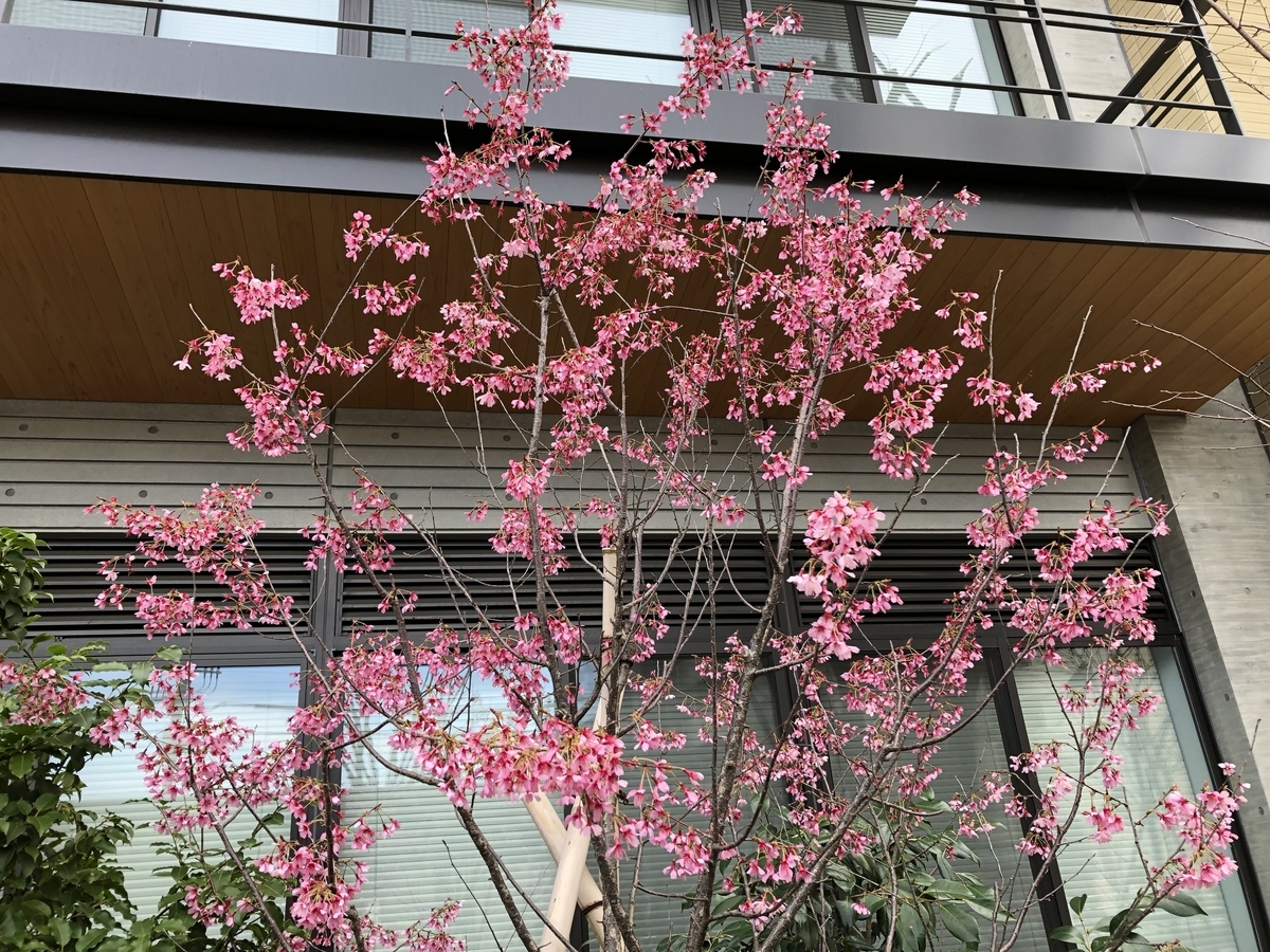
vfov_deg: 49.7
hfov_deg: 63.4
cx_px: 635
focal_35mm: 28
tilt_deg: +24.4
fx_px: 1027
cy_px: 476
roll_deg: +4.4
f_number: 1.8
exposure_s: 1/120
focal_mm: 3.99
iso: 40
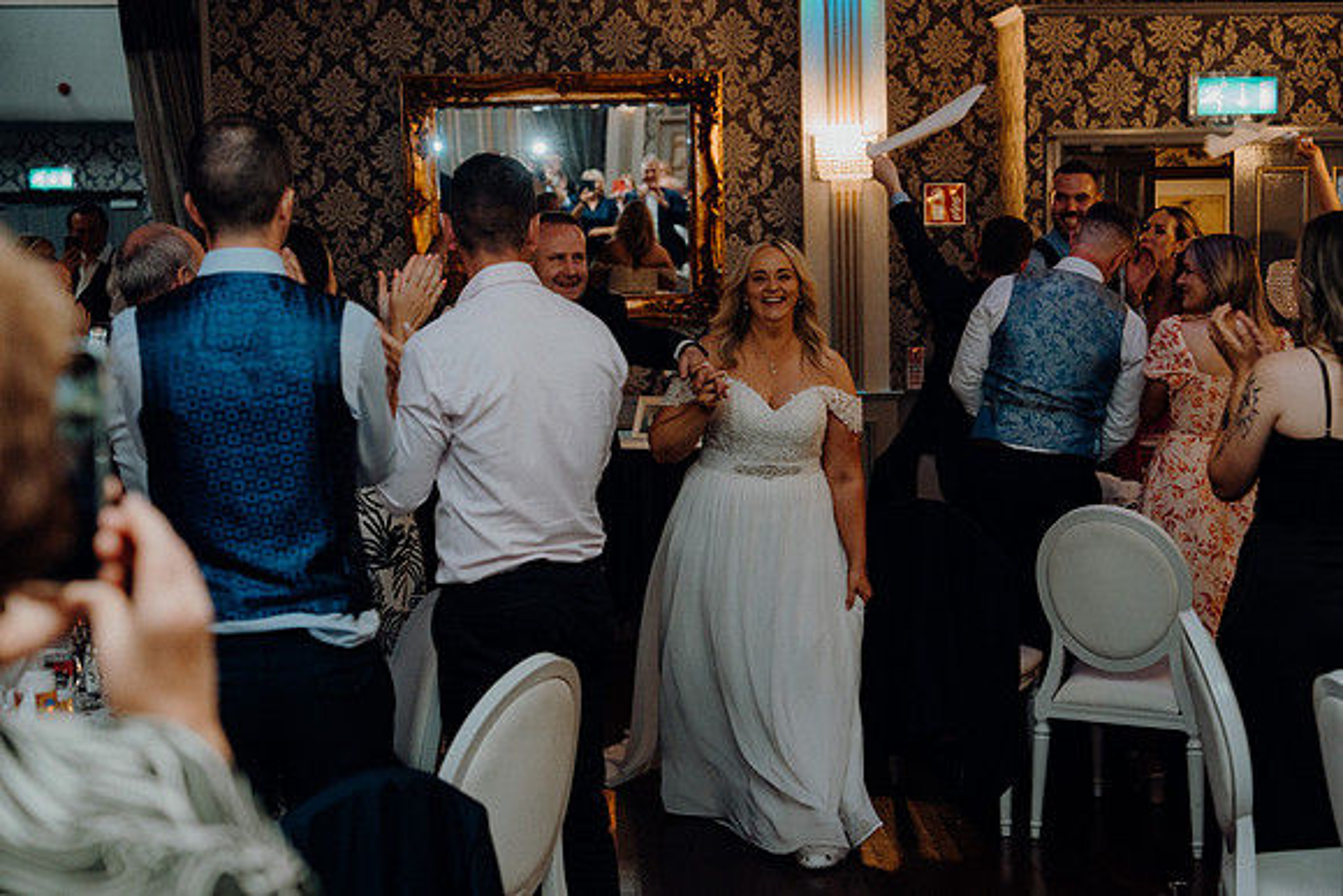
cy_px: 448
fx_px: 2164
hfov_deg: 34.5
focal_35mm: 58
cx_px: 672
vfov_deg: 23.4
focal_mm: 58
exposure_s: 1/160
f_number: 3.5
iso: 2500
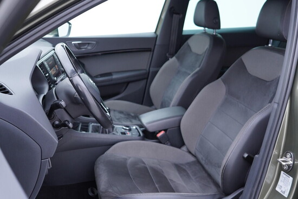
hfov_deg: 53.1
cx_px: 149
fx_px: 298
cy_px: 100
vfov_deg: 36.9
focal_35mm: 36
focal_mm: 24
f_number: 2.8
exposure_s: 1/40
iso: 250
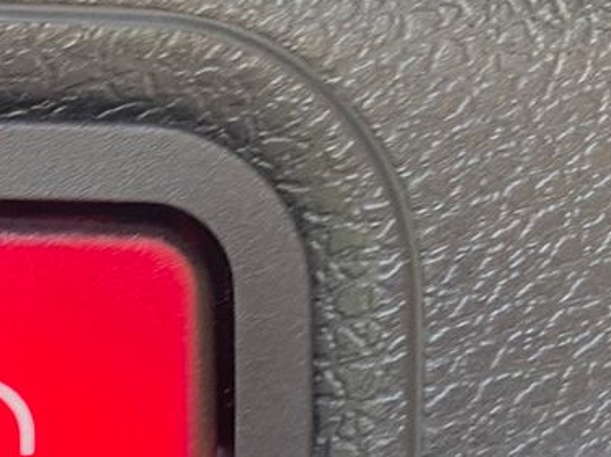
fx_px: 1887
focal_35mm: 107
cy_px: 503
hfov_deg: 16.3
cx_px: -384
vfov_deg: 13.5
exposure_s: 1/61
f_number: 1.8
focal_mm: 4.25
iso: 125
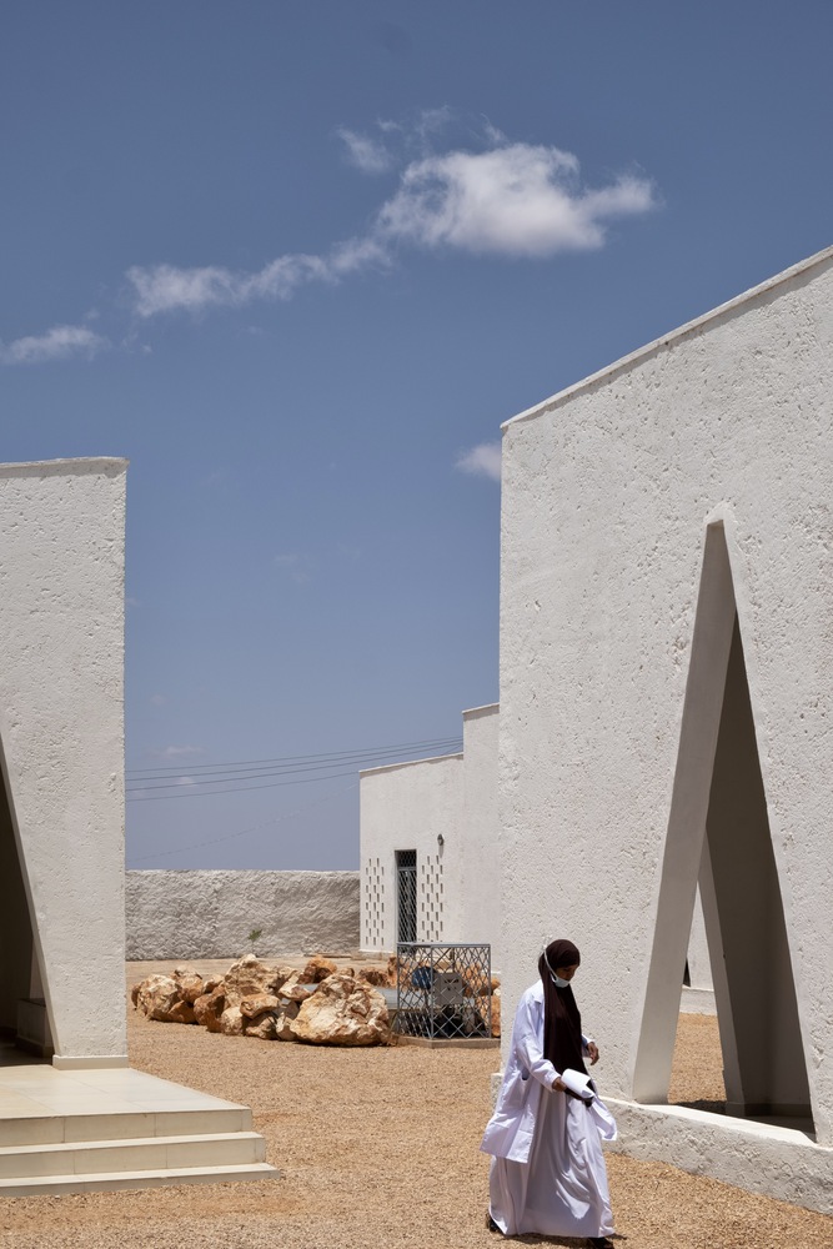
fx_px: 1561
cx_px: 416
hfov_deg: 29.9
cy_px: 624
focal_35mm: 45
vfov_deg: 43.6
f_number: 10
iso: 100
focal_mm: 30.2
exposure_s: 1/250
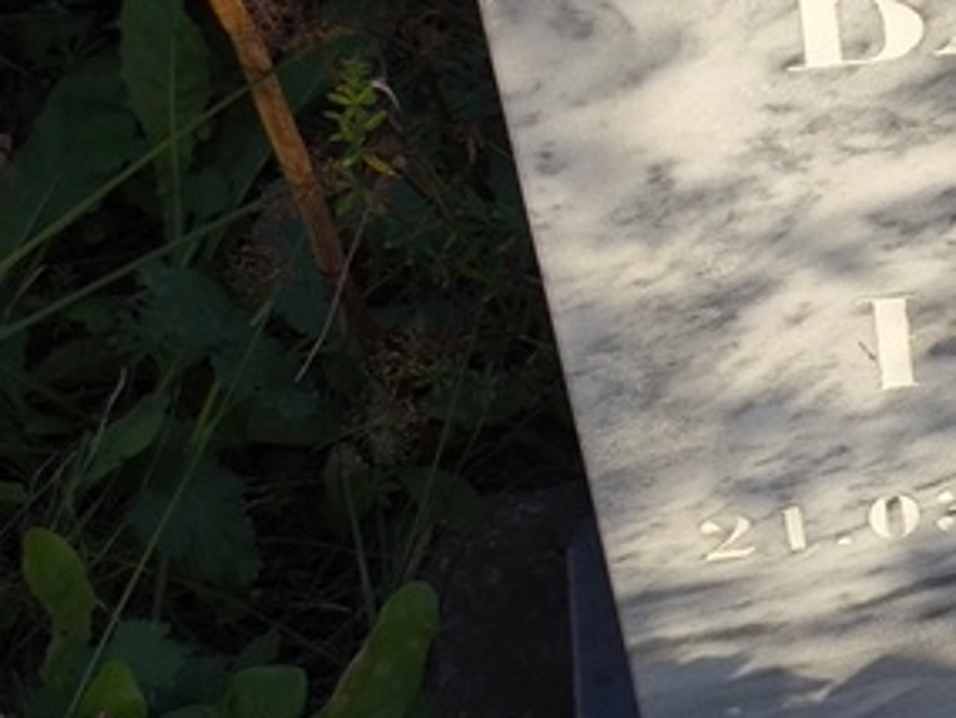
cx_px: 1300
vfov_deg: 10.6
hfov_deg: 13.5
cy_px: 158
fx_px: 3868
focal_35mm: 140
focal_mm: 4.71
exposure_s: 1/532
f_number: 1.7
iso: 50
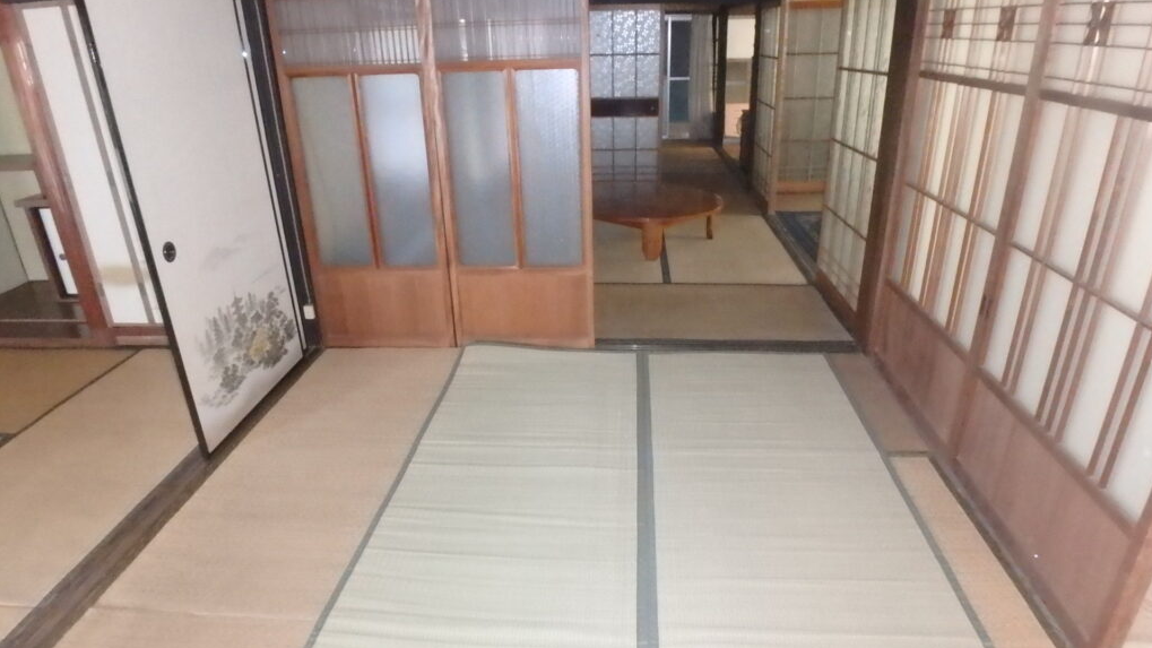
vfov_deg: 49.4
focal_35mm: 23
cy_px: 355
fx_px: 703
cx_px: 577
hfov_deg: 78.7
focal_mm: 3.7
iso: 1600
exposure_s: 1/30
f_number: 6
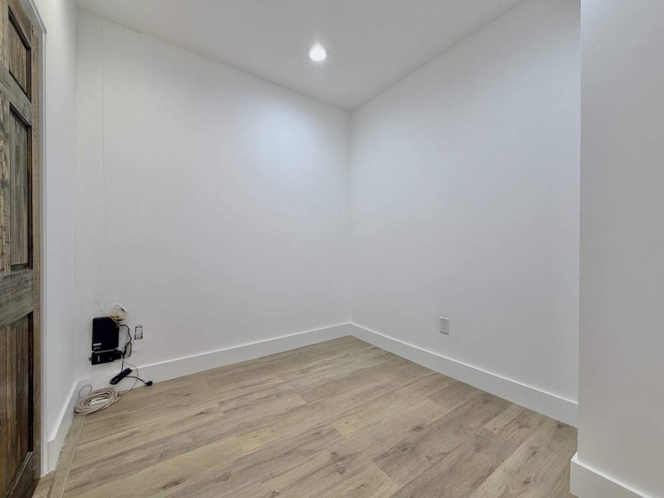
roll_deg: -0.1
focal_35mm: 14
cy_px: 249
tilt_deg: -0.2
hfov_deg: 102.1
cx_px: 332
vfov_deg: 85.7
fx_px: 269
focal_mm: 2.22
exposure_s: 1/120
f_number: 2.2
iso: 125
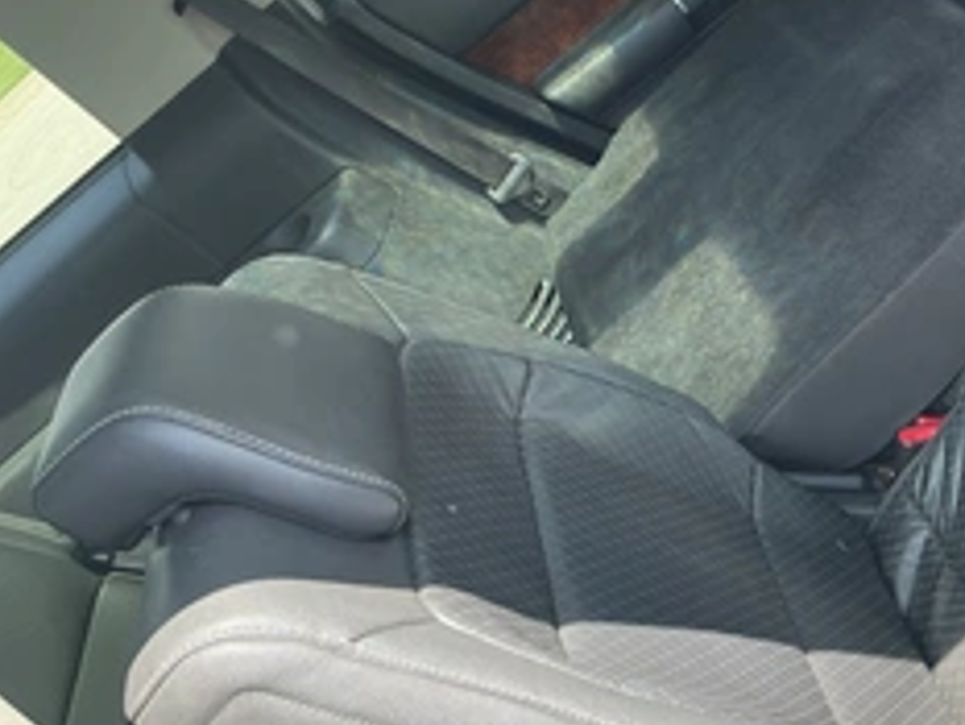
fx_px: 1339
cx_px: 824
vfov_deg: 30.3
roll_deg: +43.7
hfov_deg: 37.6
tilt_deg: -28.7
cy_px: 331
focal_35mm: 48
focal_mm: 3
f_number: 1.8
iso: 32
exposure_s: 1/172
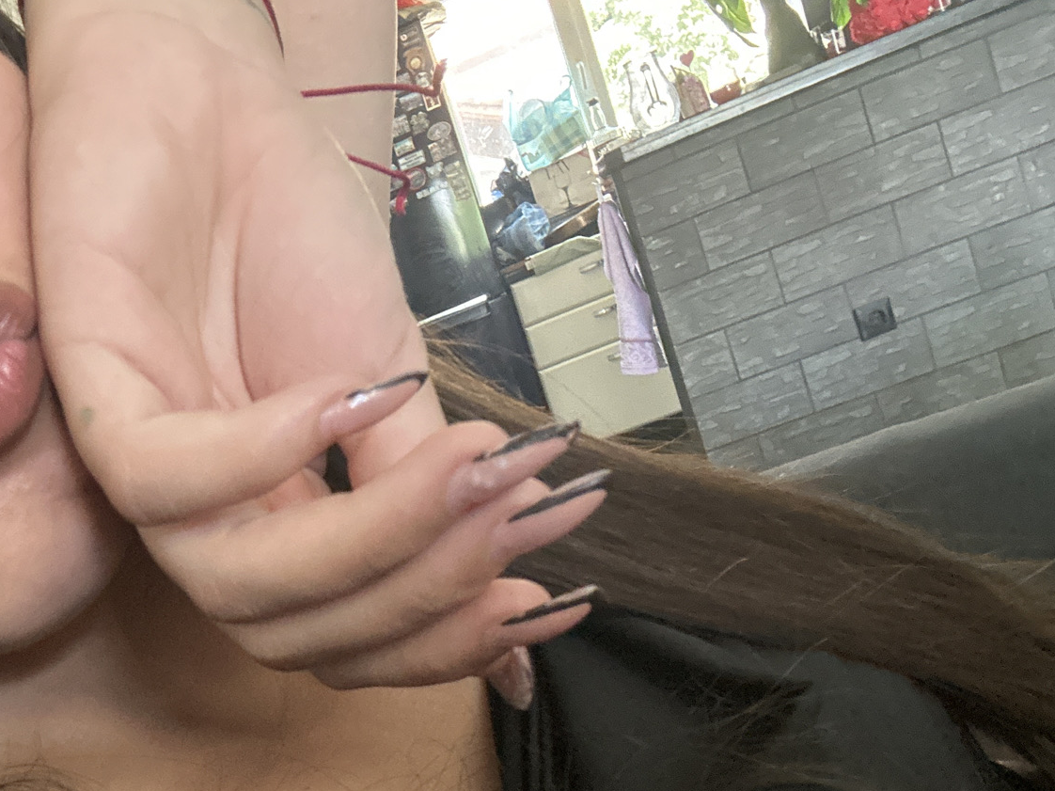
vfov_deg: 33.5
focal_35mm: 41
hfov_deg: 43.0
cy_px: 696
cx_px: 163
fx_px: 1249
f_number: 1.9
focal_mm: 2.69
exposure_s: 1/40
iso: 320
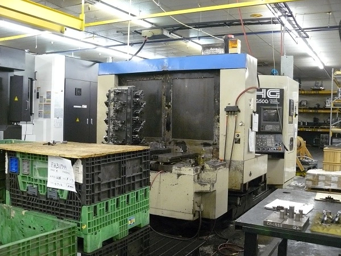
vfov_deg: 39.7
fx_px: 355
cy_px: 128
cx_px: 170
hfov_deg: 51.4
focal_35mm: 36
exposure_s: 1/20
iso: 400
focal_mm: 6
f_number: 2.8
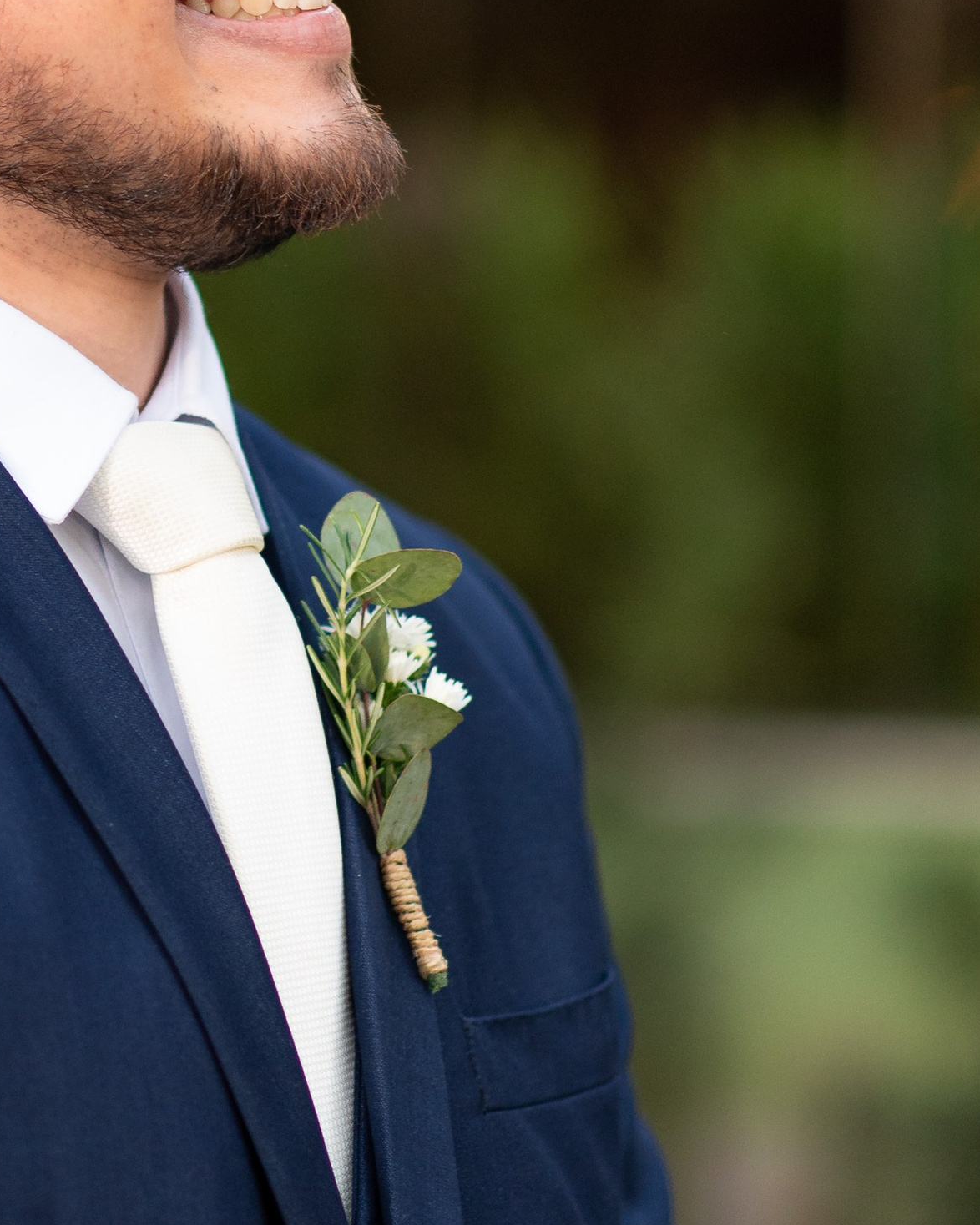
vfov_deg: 9.2
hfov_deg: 7.4
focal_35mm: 209
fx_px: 7579
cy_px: 341
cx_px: -52
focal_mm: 85
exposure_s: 1/400
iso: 1000
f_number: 2
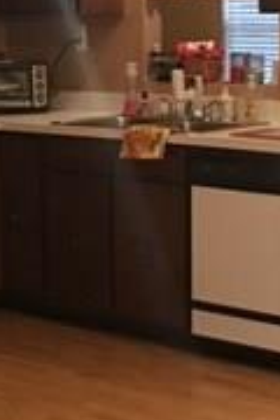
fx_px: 1248
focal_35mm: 107
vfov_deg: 19.1
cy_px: 196
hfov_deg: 12.8
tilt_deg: -8.0
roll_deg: +1.0
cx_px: 210
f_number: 2.2
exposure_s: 1/4
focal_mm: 4.15
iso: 50
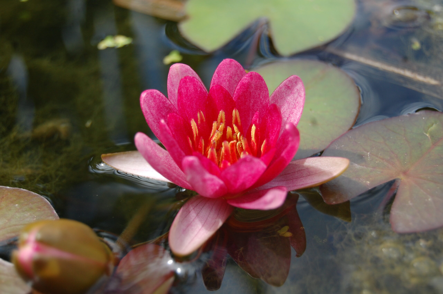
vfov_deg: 16.5
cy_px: 147
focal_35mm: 82
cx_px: 222
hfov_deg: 24.6
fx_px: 1014
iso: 400
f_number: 5.6
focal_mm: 55
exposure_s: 1/500
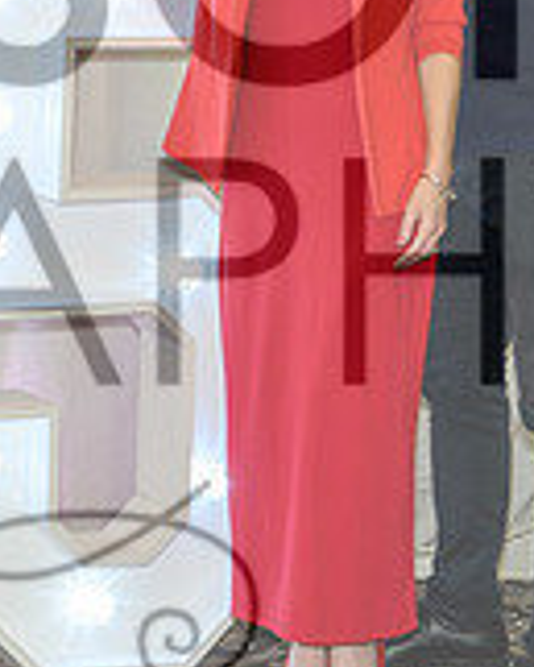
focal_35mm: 132
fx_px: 2605
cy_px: 50
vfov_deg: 14.4
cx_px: -386
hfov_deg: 11.0
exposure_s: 1/160
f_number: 4
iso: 1250
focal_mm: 36
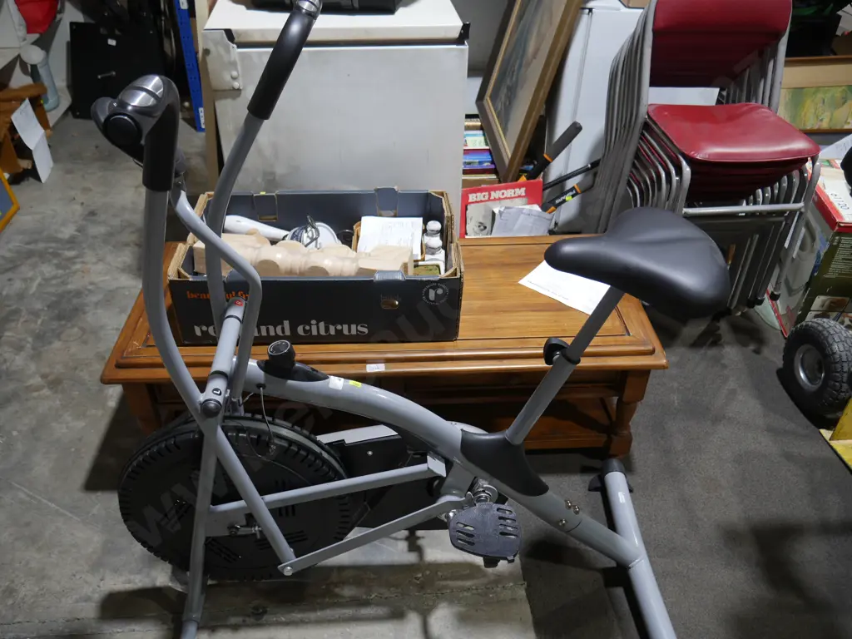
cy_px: 320
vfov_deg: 49.7
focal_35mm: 28
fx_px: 689
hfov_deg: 63.4
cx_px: 426
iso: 250
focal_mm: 14
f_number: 3.5
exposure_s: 1/60
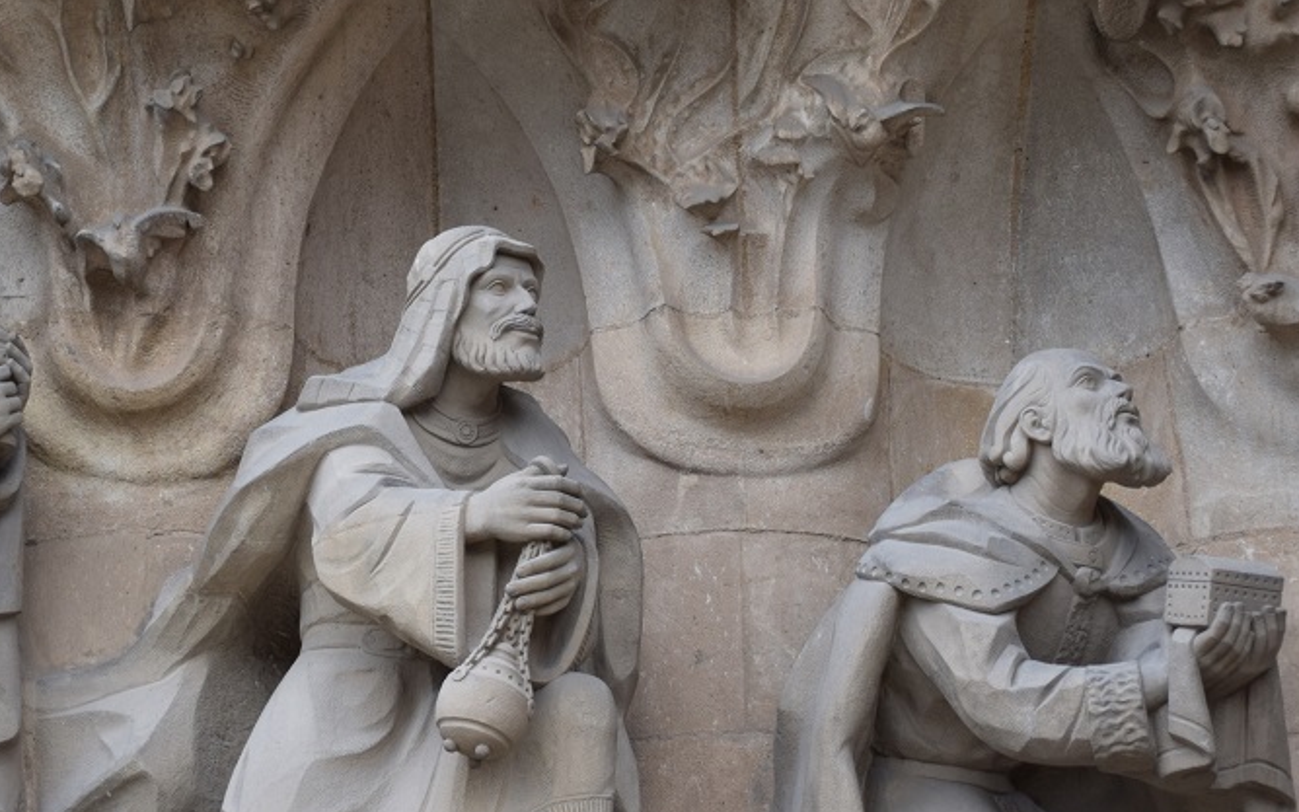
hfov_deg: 14.7
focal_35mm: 142
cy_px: 485
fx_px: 5028
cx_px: 403
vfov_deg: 9.2
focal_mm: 62
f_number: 5
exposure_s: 1/80
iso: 400
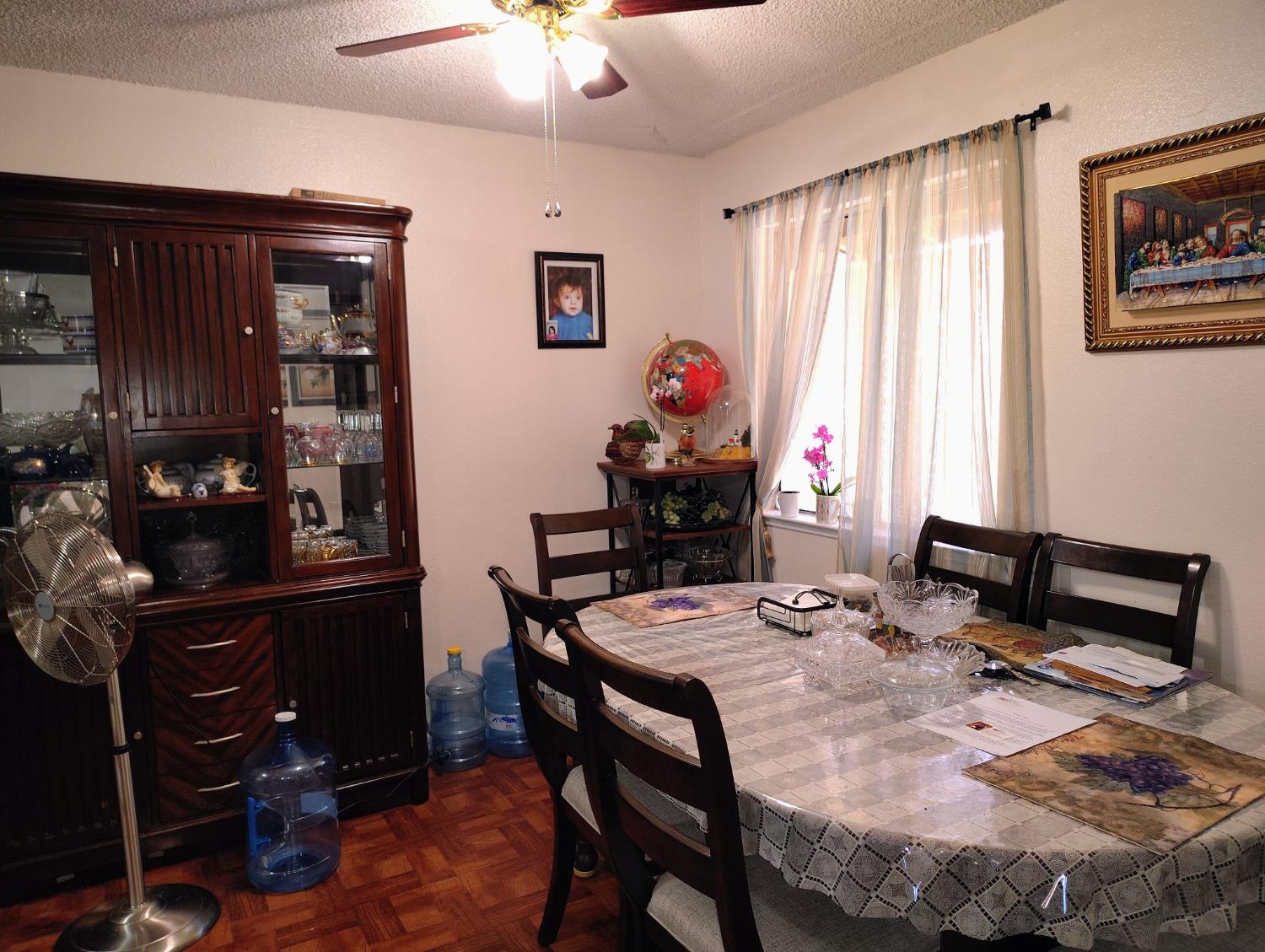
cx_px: 632
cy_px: 476
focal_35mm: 24
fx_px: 878
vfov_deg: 56.9
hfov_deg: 71.5
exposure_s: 1/60
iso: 1056
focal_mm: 5.56
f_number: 1.8
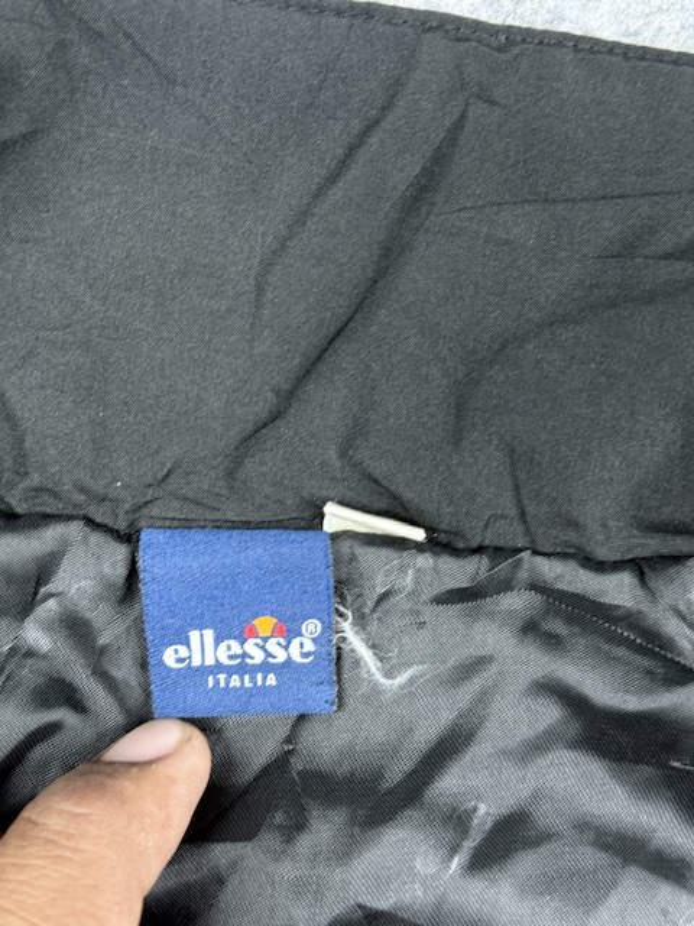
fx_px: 1283
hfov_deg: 30.3
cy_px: 463
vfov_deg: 39.7
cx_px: 347
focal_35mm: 48
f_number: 1.78
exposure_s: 1/50
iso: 100
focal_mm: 6.76
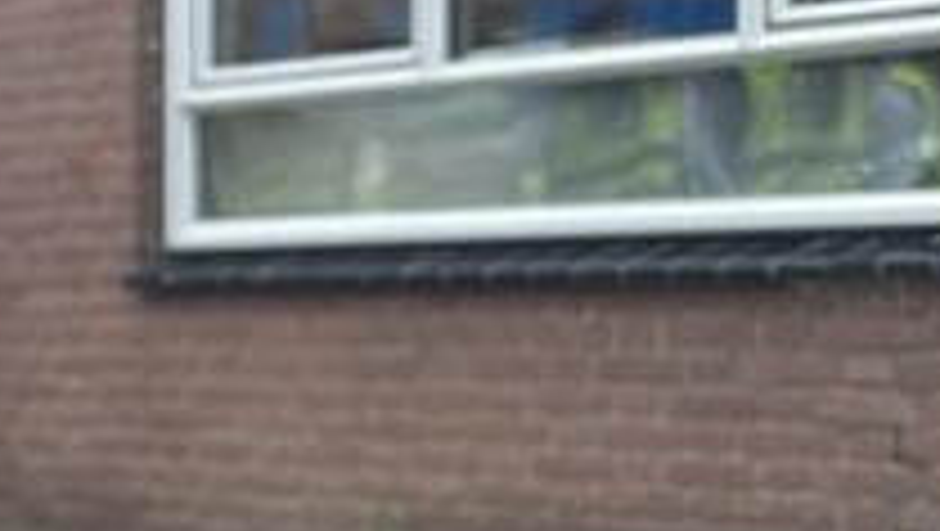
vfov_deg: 9.4
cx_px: -1151
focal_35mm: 128
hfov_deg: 13.4
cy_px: 626
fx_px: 3193
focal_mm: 6.86
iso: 80
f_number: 1.78
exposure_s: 1/450
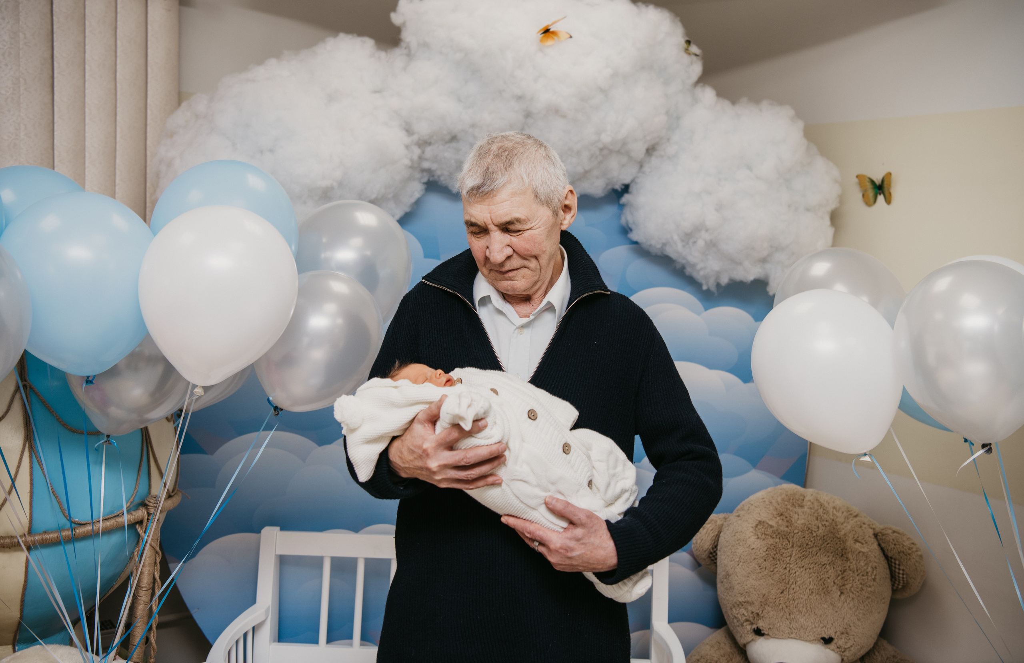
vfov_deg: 32.1
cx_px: 519
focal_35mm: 41
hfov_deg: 47.9
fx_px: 1153
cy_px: 317
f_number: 4
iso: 160
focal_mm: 40
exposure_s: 1/160
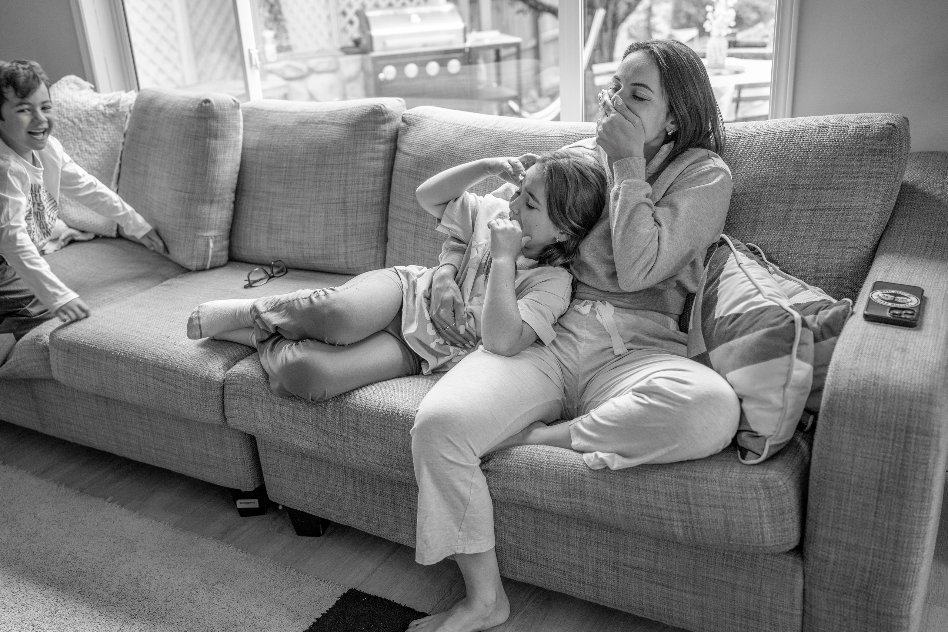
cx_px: 474
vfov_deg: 37.9
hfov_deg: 54.4
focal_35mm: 35
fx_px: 922
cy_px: 316
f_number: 2.8
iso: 800
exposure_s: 1/160
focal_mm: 35
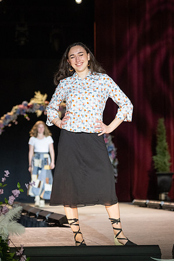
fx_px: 1029
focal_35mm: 142
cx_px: 117
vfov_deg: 14.5
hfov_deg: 9.7
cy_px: 145
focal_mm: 85
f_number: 2.8
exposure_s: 1/800
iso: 1000
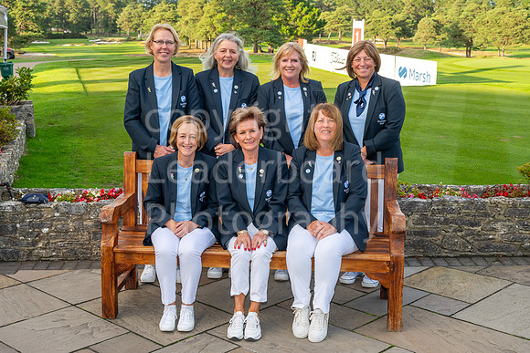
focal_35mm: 50
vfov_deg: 26.9
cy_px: 168
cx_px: 246
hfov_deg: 39.4
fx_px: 739
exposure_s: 1/160
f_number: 7.1
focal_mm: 38
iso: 200
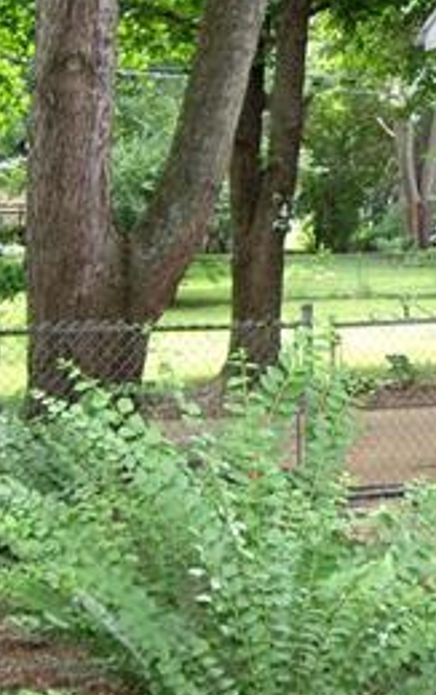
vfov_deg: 21.0
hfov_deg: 12.9
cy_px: 307
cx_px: 548
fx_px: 1878
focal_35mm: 99
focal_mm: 6.2
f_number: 4.3
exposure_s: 1/100
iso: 100
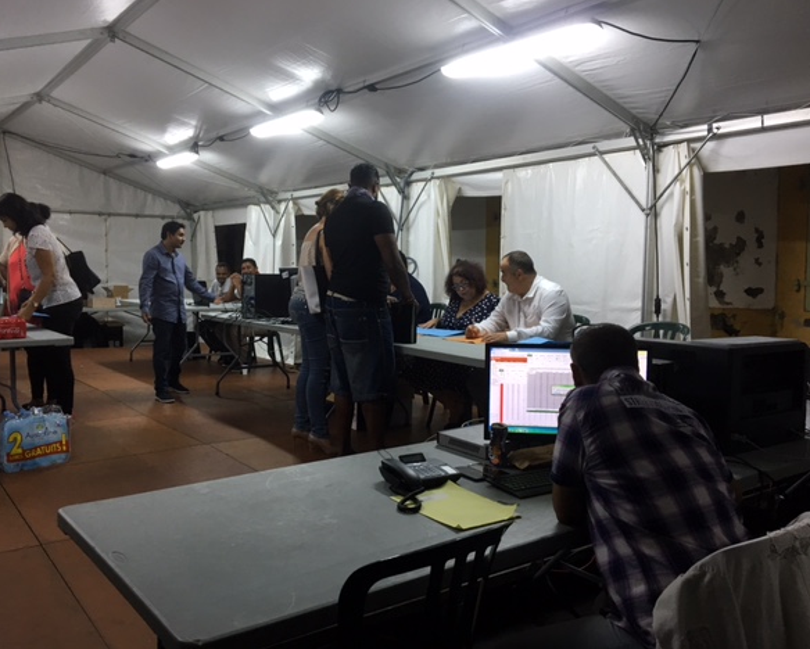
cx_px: 376
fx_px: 744
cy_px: 319
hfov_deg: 57.1
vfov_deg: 47.2
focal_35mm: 31
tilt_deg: -2.7
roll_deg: -0.2
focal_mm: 4.15
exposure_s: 1/33
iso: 100
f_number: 2.2
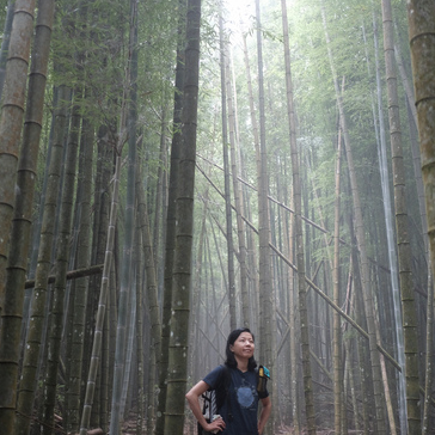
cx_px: 231
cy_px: 258
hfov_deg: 34.7
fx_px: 697
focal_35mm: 49
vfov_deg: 34.6
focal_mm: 23
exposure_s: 1/150
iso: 1000
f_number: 2
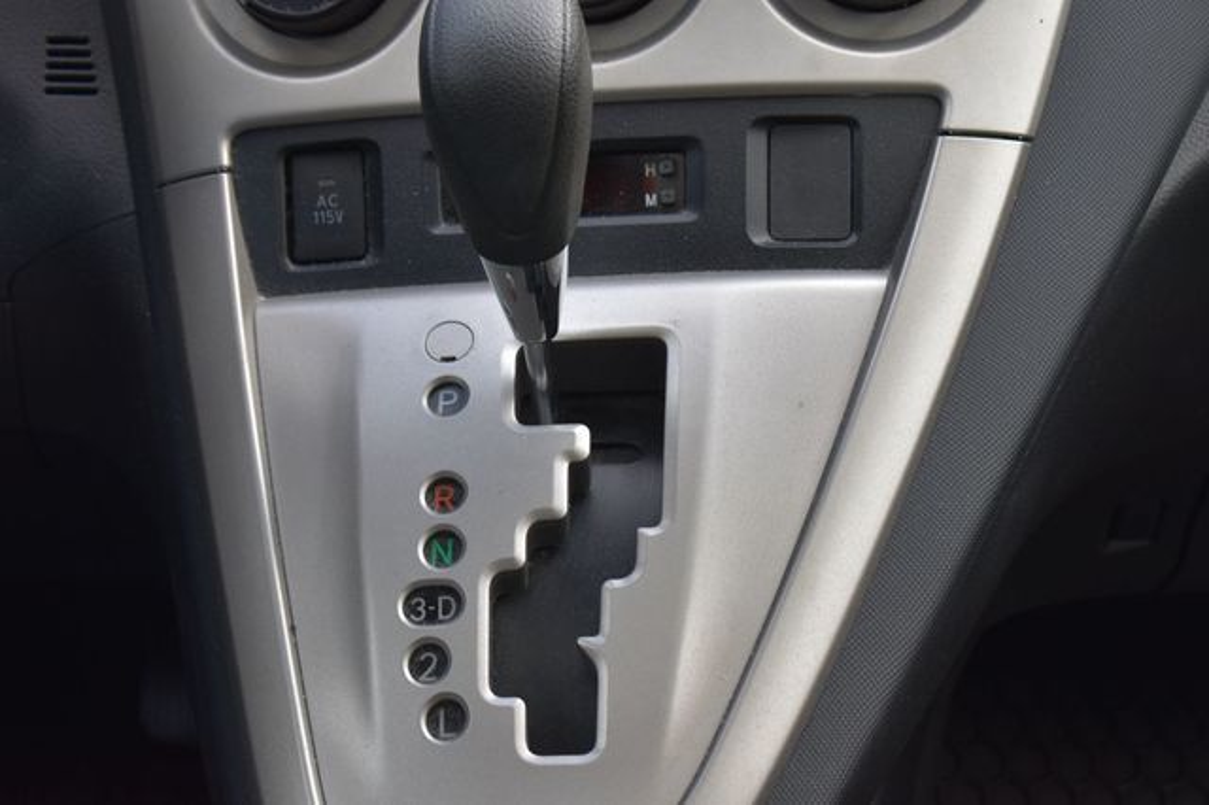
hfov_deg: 24.6
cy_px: 402
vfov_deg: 16.5
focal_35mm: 82
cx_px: 604
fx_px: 2769
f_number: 8
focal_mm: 55
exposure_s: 1/50
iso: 400
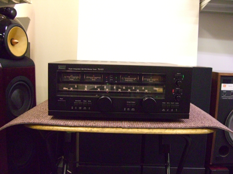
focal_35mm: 38
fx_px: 256
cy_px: 87
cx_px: 116
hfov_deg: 49.0
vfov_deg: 37.7
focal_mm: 7.9
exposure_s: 1/80
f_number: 2.8
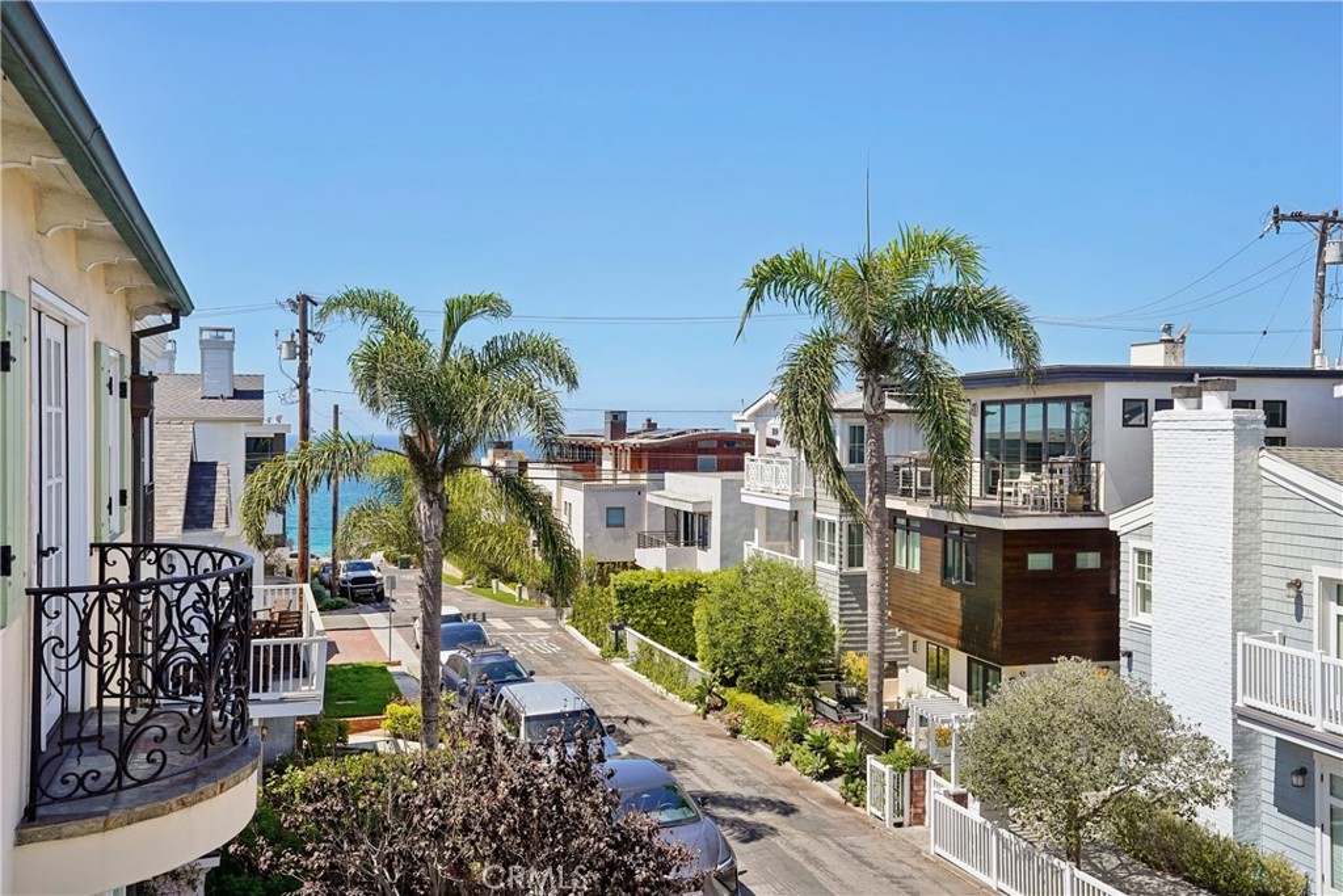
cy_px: 448
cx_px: 672
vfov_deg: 42.3
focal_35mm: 31
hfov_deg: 60.3
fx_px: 1157
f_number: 8
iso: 400
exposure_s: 1/1000
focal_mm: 31
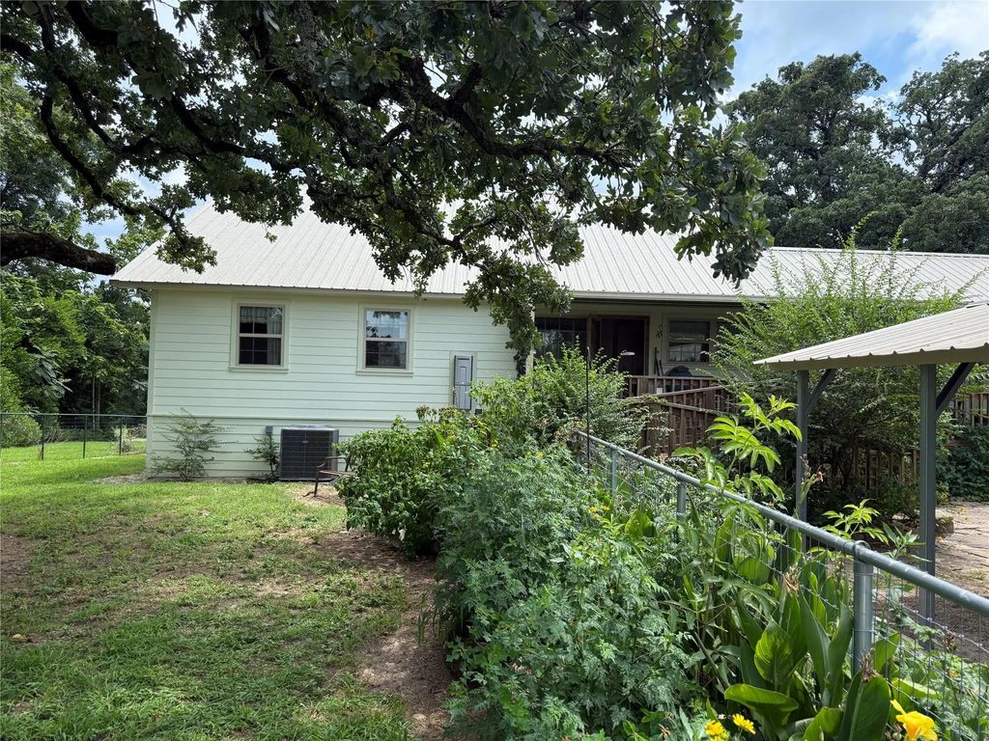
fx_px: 686
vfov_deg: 56.8
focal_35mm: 24
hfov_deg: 71.6
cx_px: 494
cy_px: 370
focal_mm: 6.76
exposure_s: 1/1653
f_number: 1.78
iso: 100
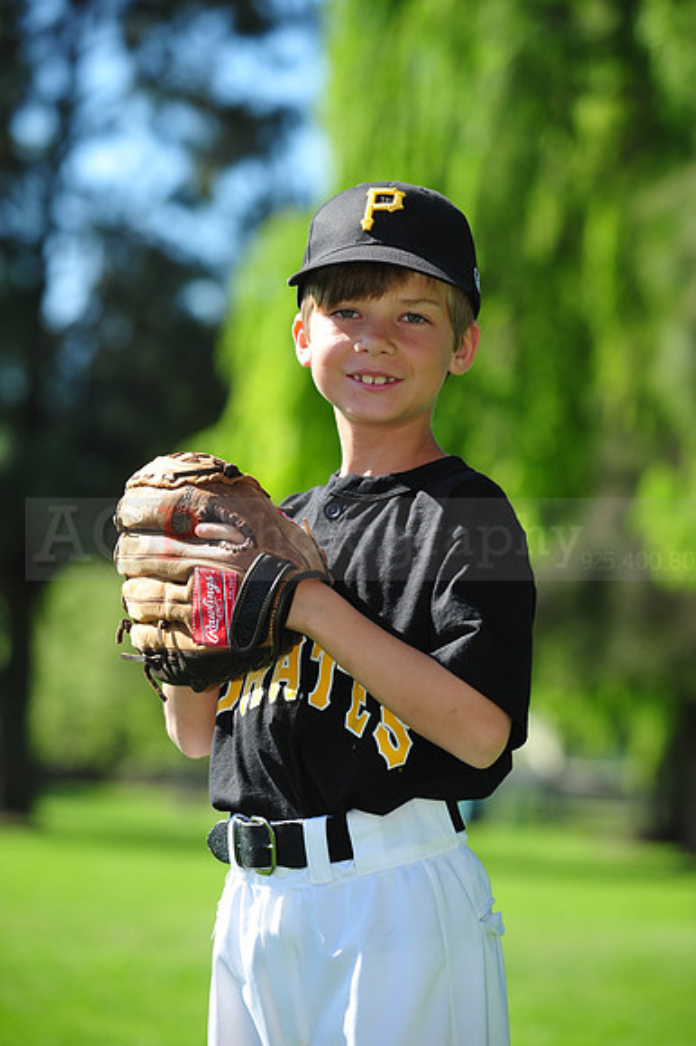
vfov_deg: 15.8
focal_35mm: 130
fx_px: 3774
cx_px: 348
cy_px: 523
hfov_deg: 10.5
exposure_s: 1/500
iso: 200
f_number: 5
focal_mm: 130
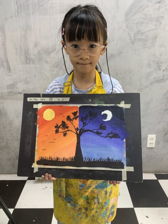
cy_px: 112
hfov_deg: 53.1
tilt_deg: -19.3
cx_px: 84
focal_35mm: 26
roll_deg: +0.3
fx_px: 168
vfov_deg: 67.3
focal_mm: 4.25
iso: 100
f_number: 1.8
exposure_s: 1/109
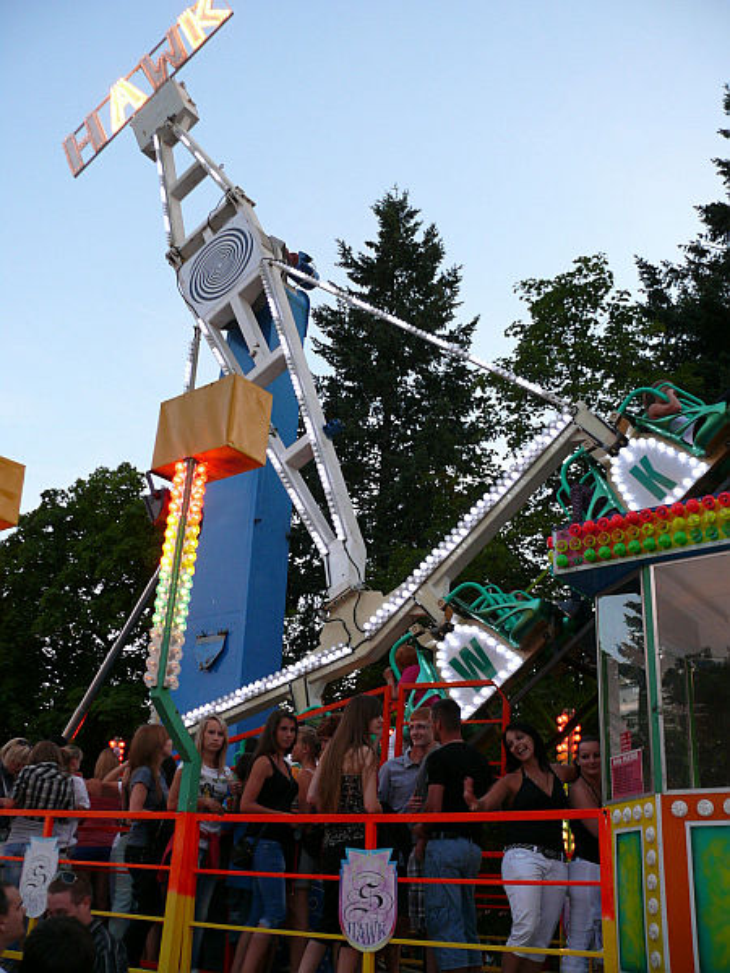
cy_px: 486
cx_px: 365
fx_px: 984
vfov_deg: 52.6
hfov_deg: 40.7
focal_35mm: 35
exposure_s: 1/40
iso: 100
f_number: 2.8
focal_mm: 7.4
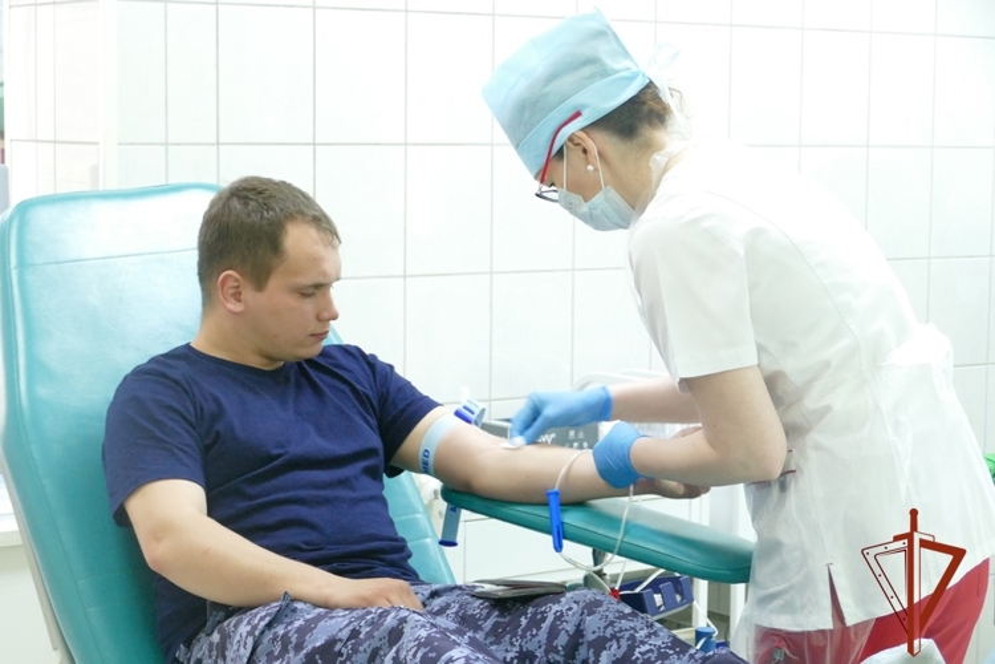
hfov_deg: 24.5
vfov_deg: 16.5
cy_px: 332
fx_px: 2294
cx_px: 498
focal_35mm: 83
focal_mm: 30.31
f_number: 3.7
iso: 1600
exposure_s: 1/80
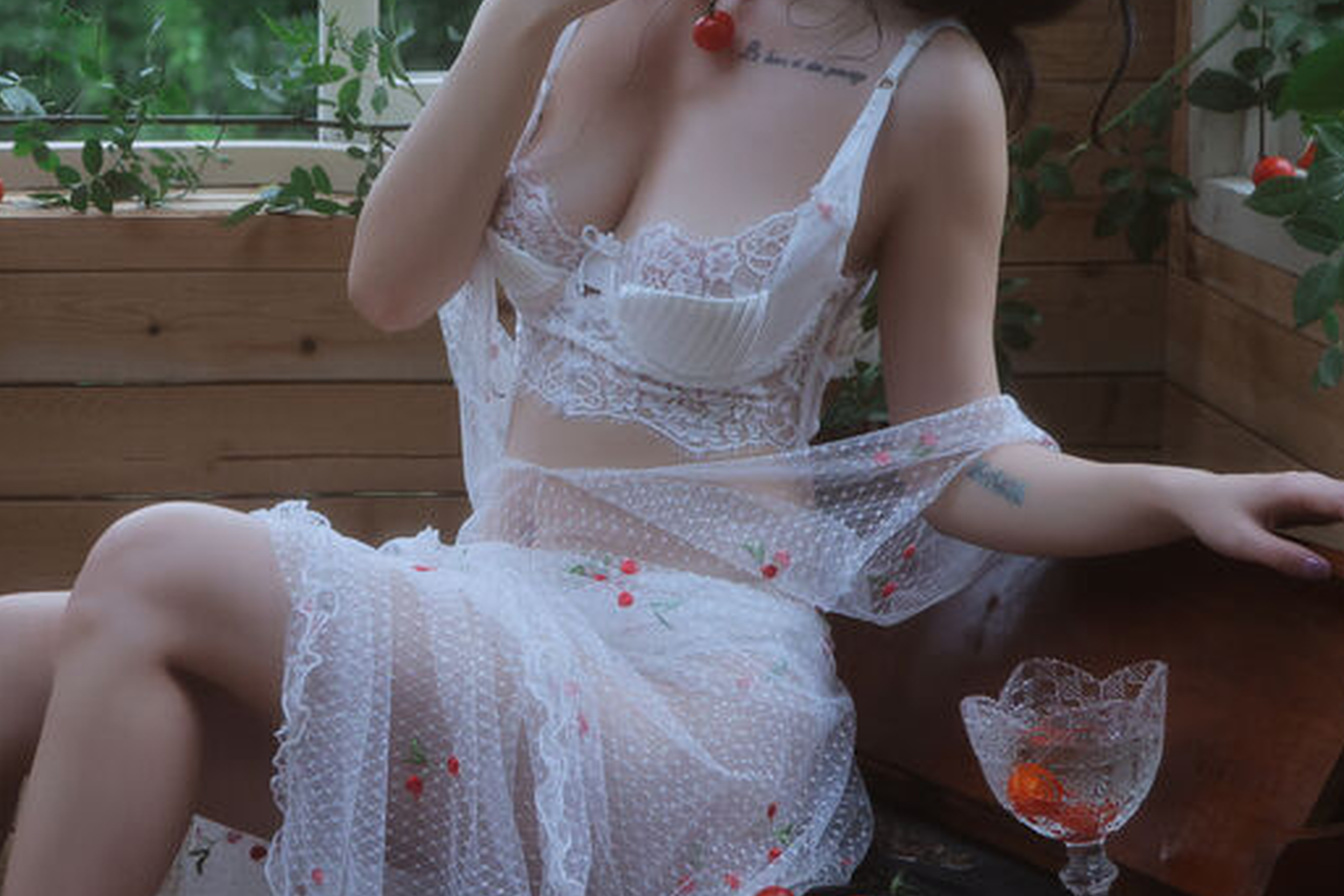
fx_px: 3845
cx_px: 312
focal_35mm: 103
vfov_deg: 13.3
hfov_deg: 19.7
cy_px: 383
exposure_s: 1/400
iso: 1600
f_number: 4
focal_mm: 45
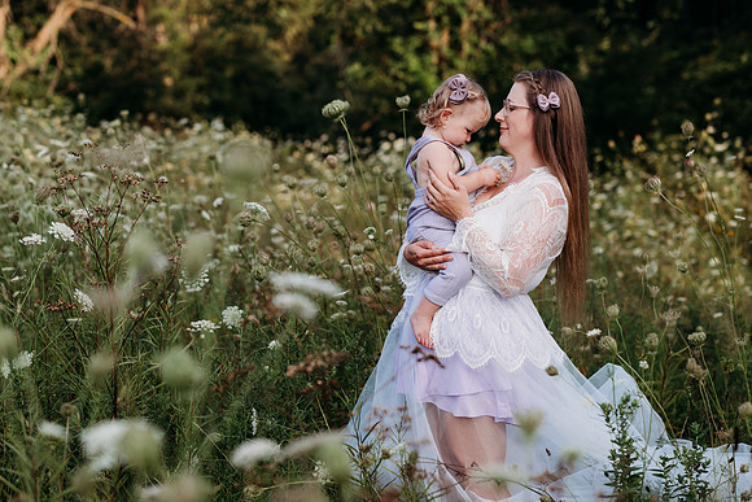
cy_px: 251
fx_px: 1776
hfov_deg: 23.9
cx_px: 376
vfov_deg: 16.1
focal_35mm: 85
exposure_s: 1/1250
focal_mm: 85
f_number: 3.5
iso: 250
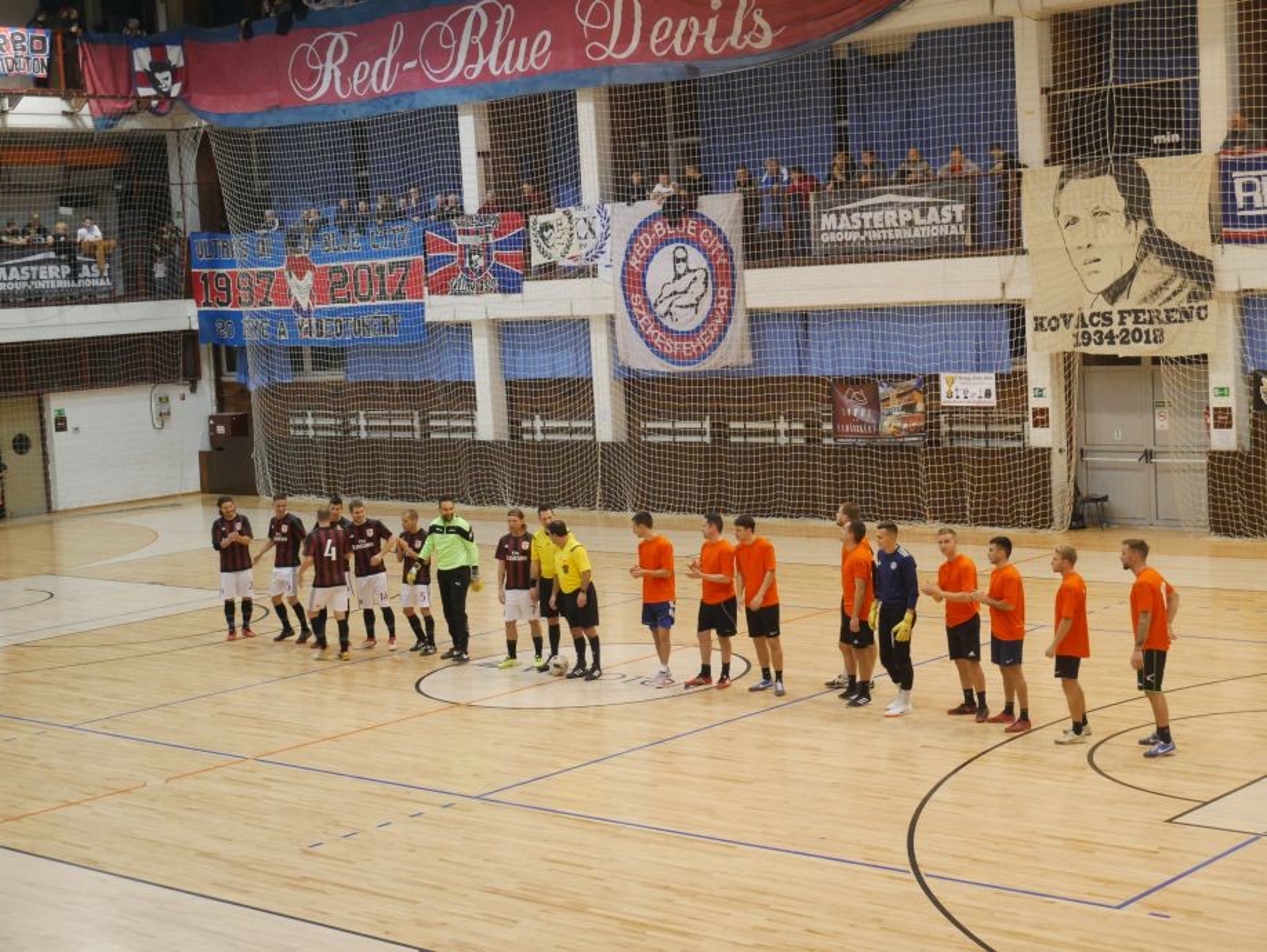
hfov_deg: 32.2
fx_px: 2198
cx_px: 634
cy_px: 476
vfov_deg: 24.4
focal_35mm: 60
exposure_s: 1/60
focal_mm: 30
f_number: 5.4
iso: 2000
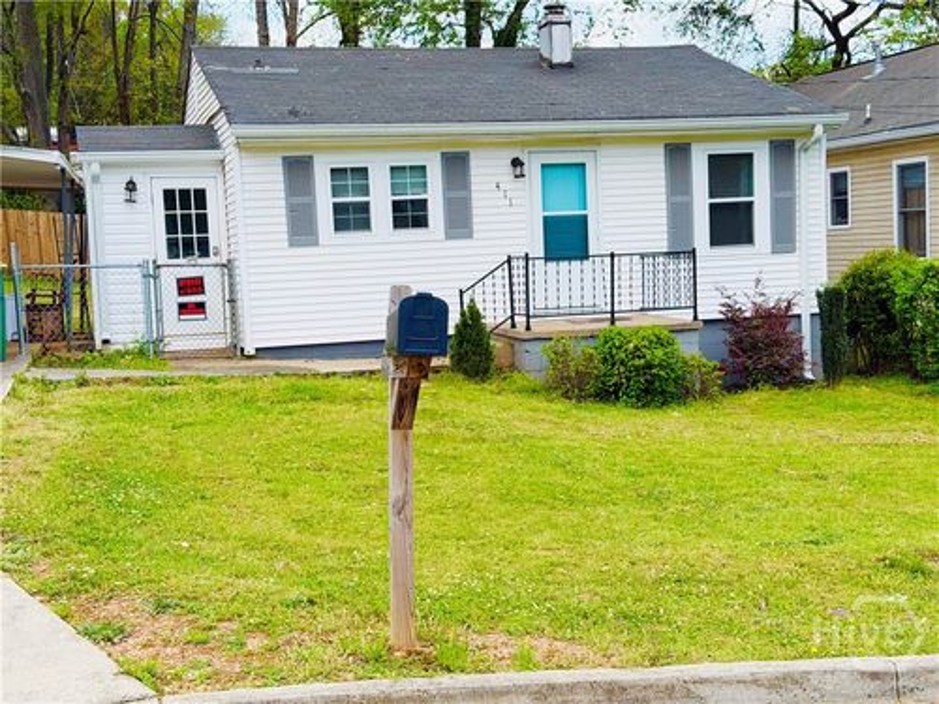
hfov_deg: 39.7
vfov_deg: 30.3
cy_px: 352
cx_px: 470
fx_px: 1302
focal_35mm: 48
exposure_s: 1/1980
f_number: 1.78
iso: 64
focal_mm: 6.76
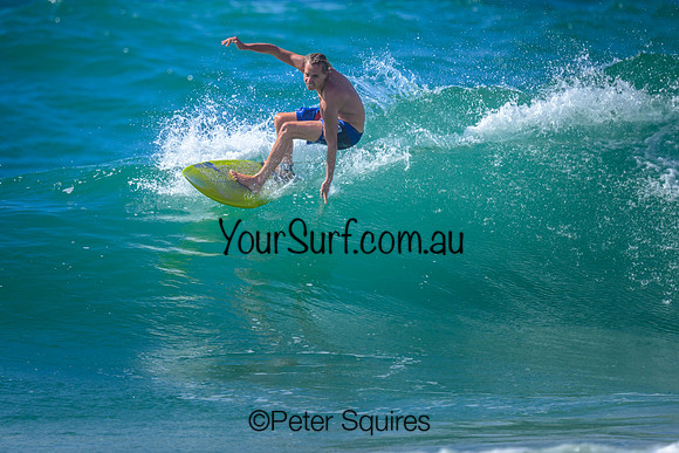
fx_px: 20733
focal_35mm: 1099
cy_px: 183
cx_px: 347
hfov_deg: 1.9
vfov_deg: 1.3
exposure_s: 1/2000
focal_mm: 800
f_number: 6.3
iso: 360
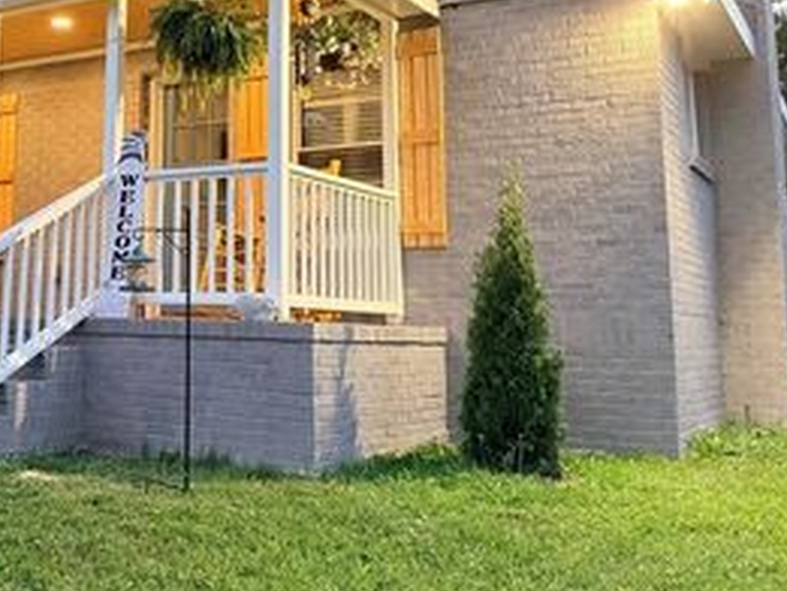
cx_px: 130
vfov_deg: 31.0
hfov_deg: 39.2
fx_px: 1046
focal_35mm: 46
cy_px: 143
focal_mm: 6.76
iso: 640
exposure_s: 1/40
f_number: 1.78
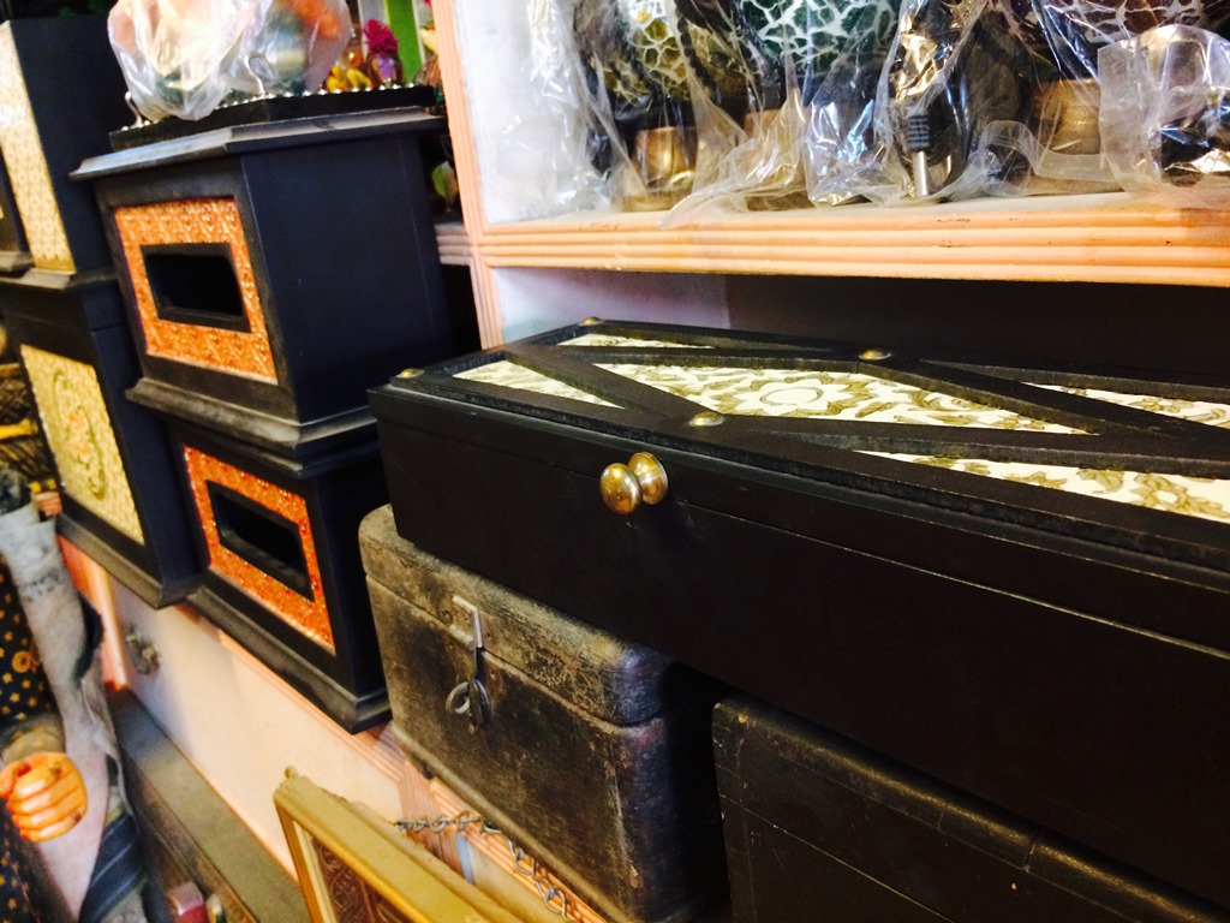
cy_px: 462
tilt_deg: -18.2
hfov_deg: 61.7
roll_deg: +7.9
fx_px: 1030
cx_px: 615
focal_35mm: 29
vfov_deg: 48.2
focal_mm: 4.15
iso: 250
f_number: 2.2
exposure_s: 1/17
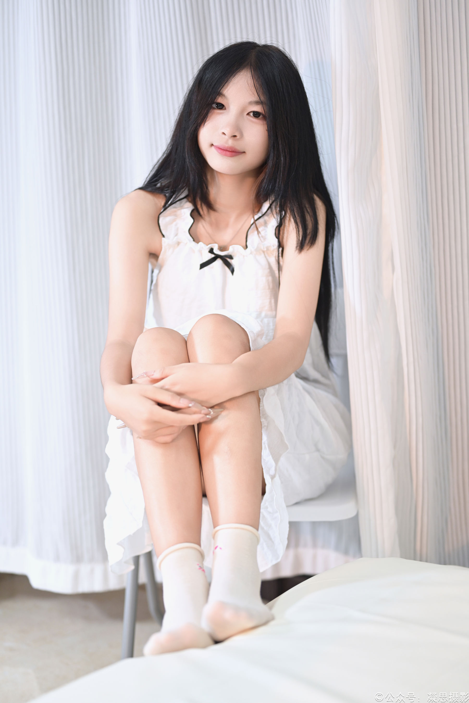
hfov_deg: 27.0
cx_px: 234
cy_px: 352
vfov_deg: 39.6
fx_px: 977
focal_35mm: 50
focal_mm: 50
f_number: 2
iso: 1000
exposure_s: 1/100
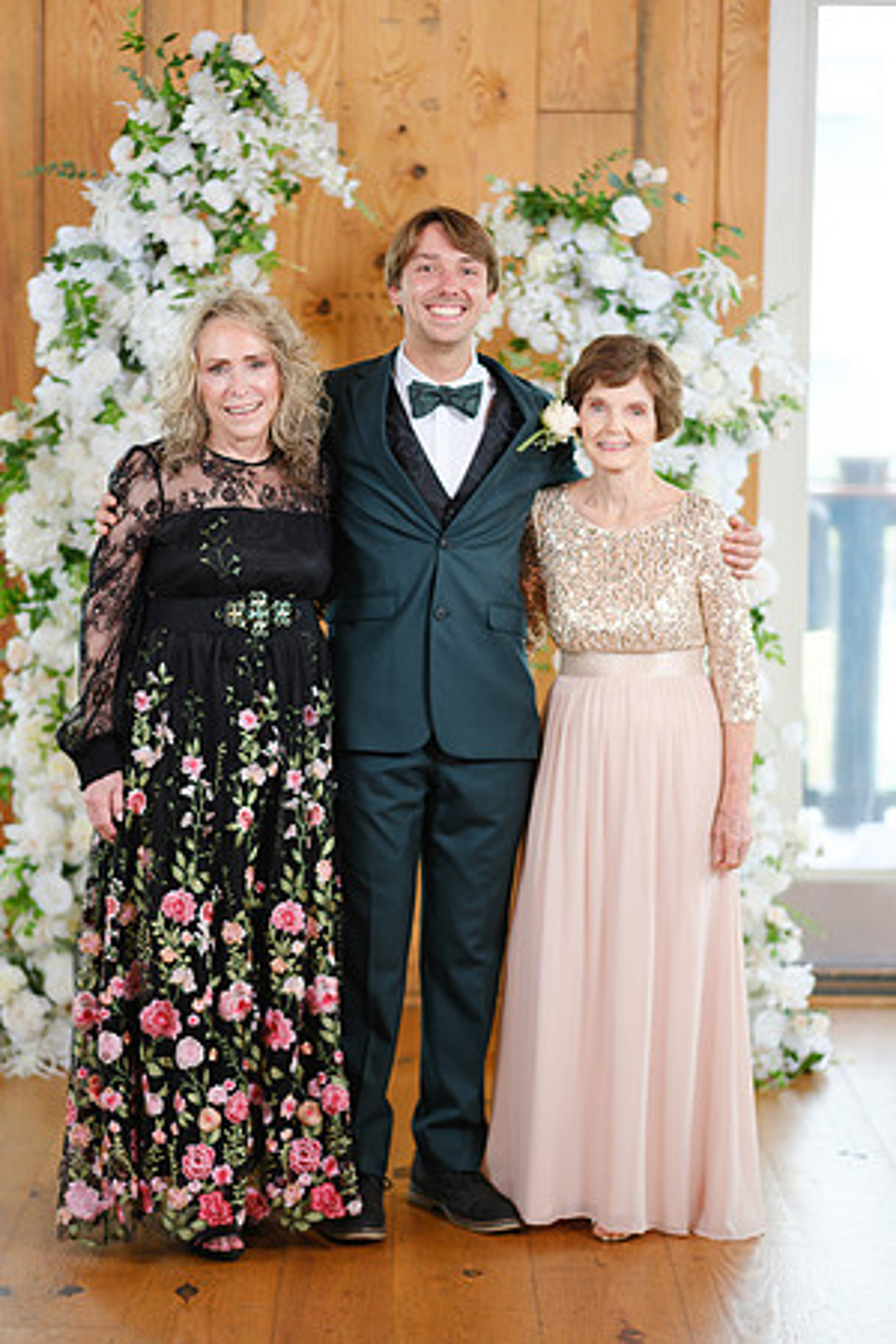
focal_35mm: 84
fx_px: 3136
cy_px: 672
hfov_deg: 16.3
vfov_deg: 24.2
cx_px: 448
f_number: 1.4
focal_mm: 56
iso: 250
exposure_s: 1/250
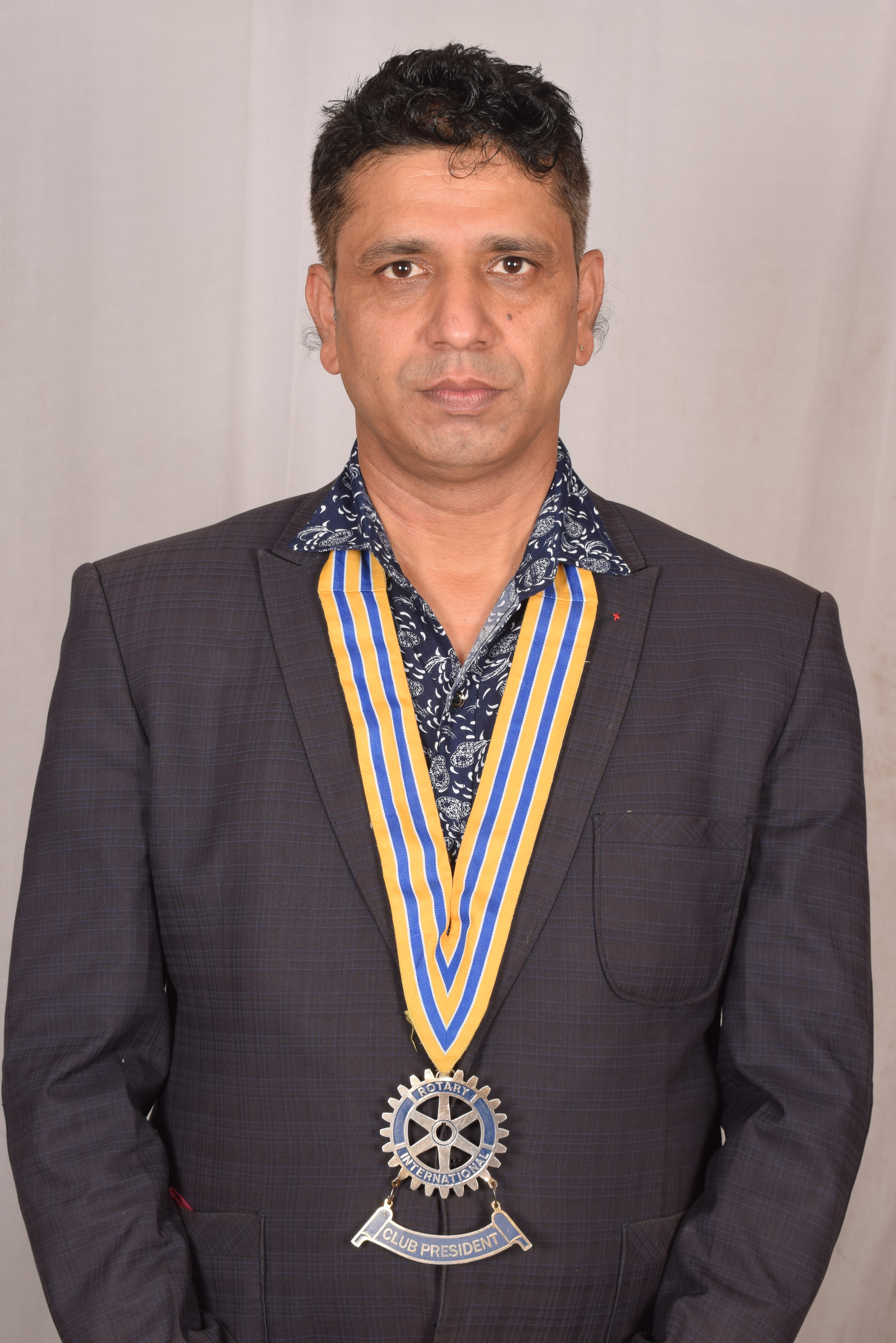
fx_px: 2240
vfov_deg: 33.4
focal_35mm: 60
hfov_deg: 22.6
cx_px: 448
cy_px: 672
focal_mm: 40
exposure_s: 1/160
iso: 100
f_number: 13
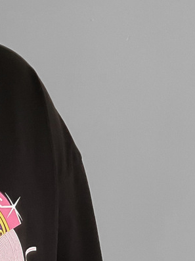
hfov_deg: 12.6
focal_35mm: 117
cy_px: 516
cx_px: 54
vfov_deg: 14.2
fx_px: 880
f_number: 1.8
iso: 50
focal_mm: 3
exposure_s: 1/120
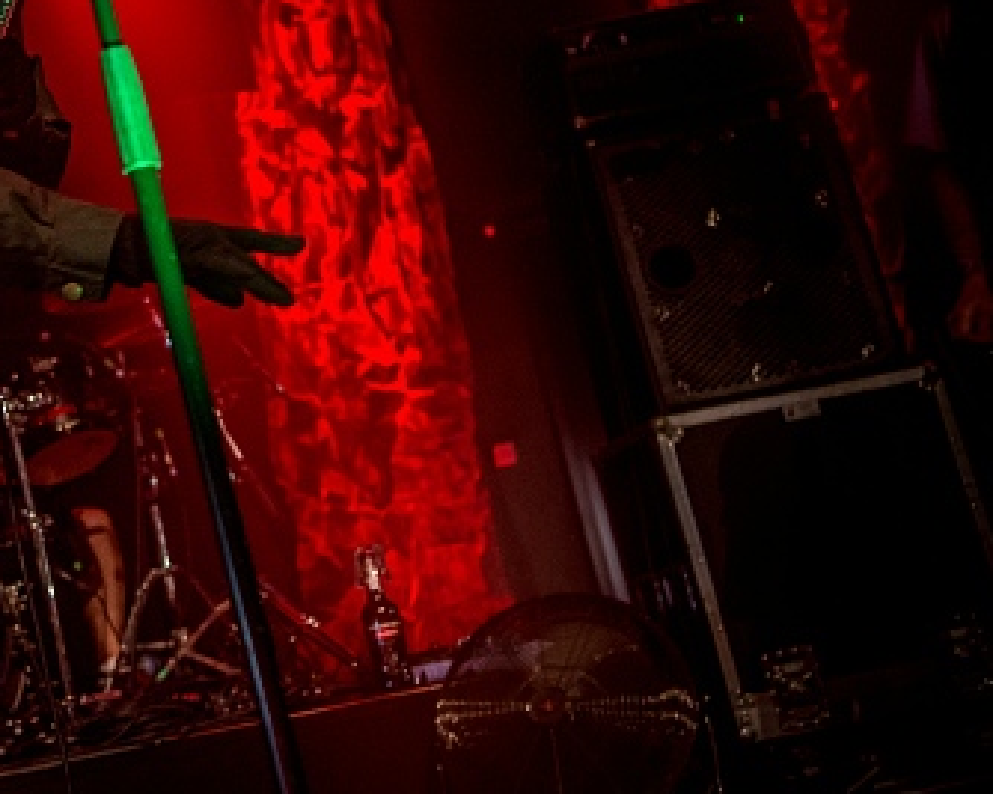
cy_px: 296
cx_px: -6
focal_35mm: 77
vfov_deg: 19.9
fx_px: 2262
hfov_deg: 23.7
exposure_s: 1/80
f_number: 2.8
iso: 4000
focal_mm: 38
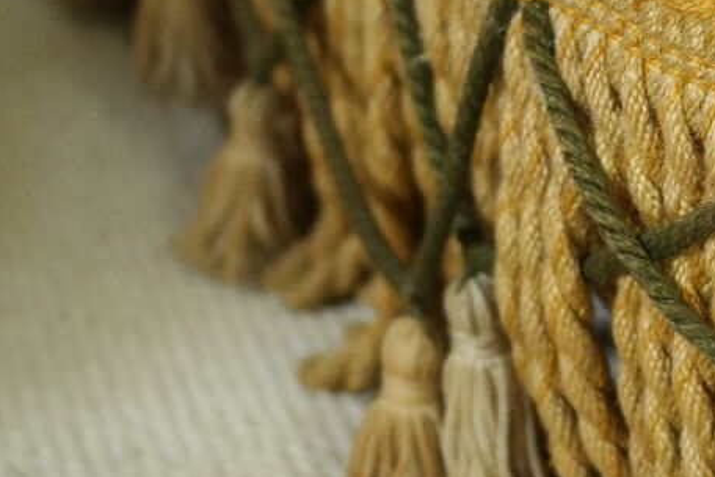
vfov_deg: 8.4
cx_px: 900
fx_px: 3237
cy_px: 108
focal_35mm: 163
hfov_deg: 12.3
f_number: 5.6
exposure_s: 1/30
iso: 400
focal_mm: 28
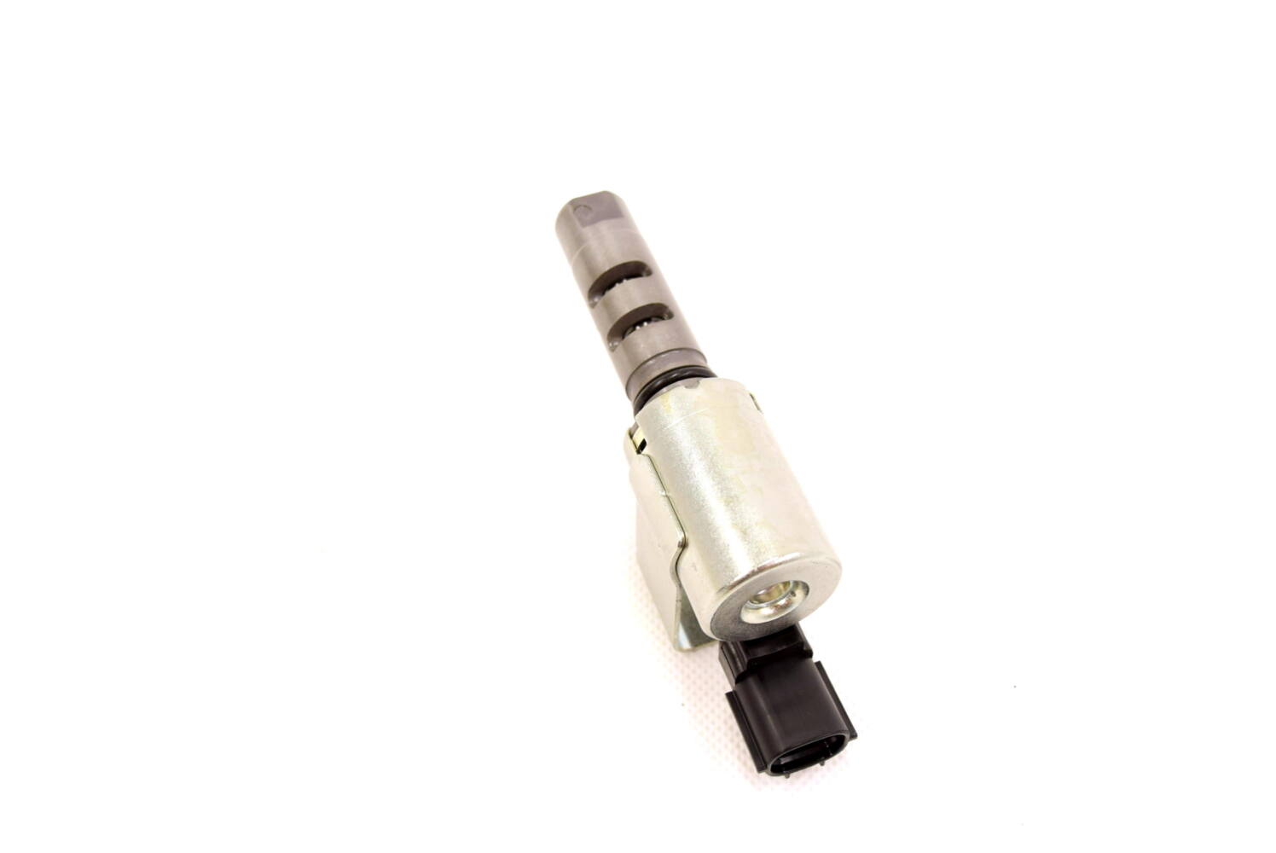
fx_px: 1437
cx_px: 638
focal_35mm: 40
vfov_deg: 33.1
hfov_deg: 47.9
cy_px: 426
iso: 400
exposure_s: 1/125
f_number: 5.6
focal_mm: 27
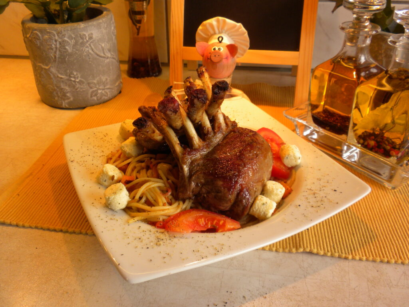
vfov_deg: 38.7
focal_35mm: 37
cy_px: 154
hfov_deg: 50.1
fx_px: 437
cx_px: 204
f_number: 3.5
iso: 100
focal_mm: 6.6
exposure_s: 1/66.1
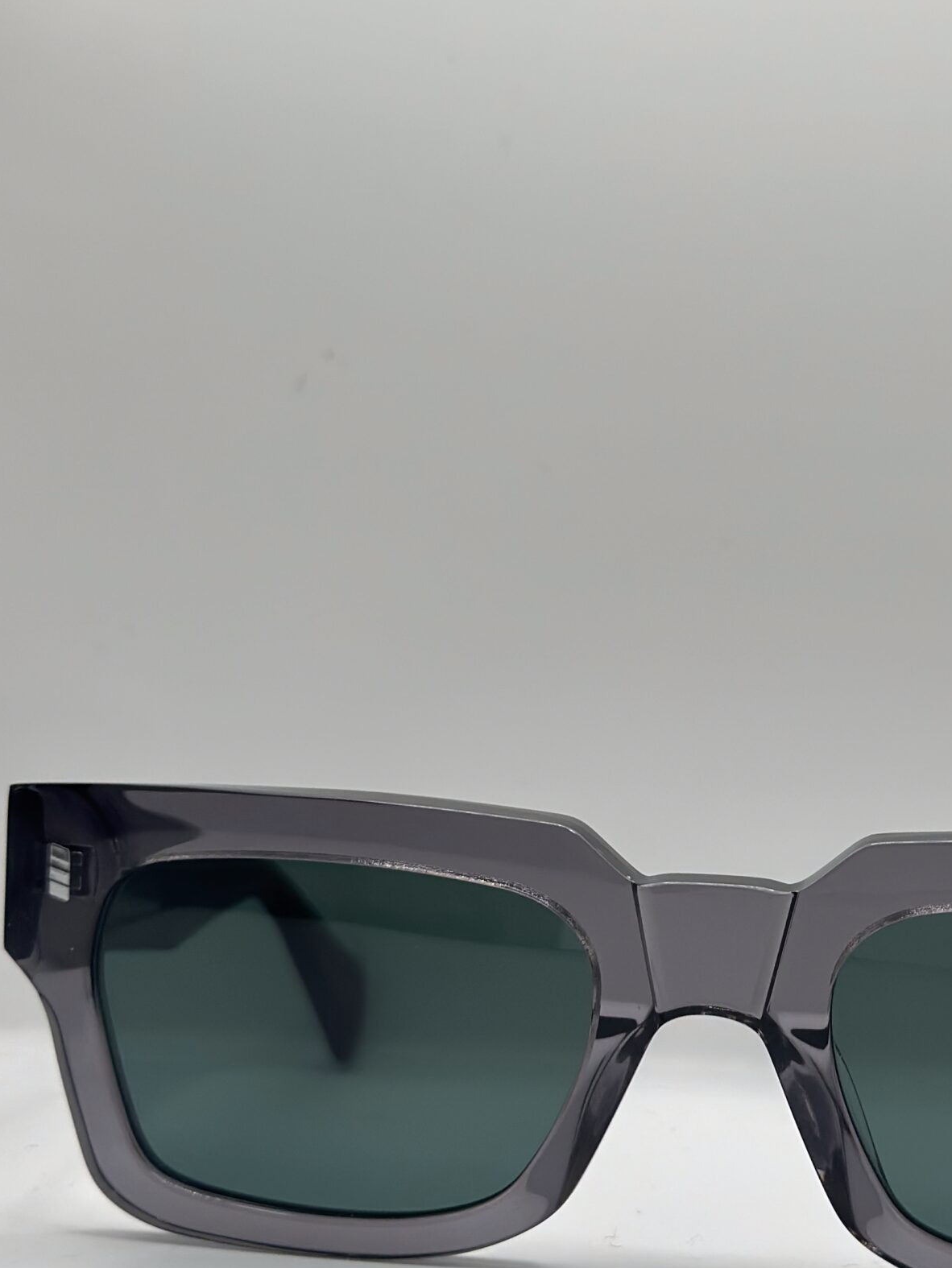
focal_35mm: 78
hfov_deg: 18.8
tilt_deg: -26.8
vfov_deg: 25.0
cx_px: 731
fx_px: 2859
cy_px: 717
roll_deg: -0.6
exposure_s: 1/756
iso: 80
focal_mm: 6.86
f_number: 1.78
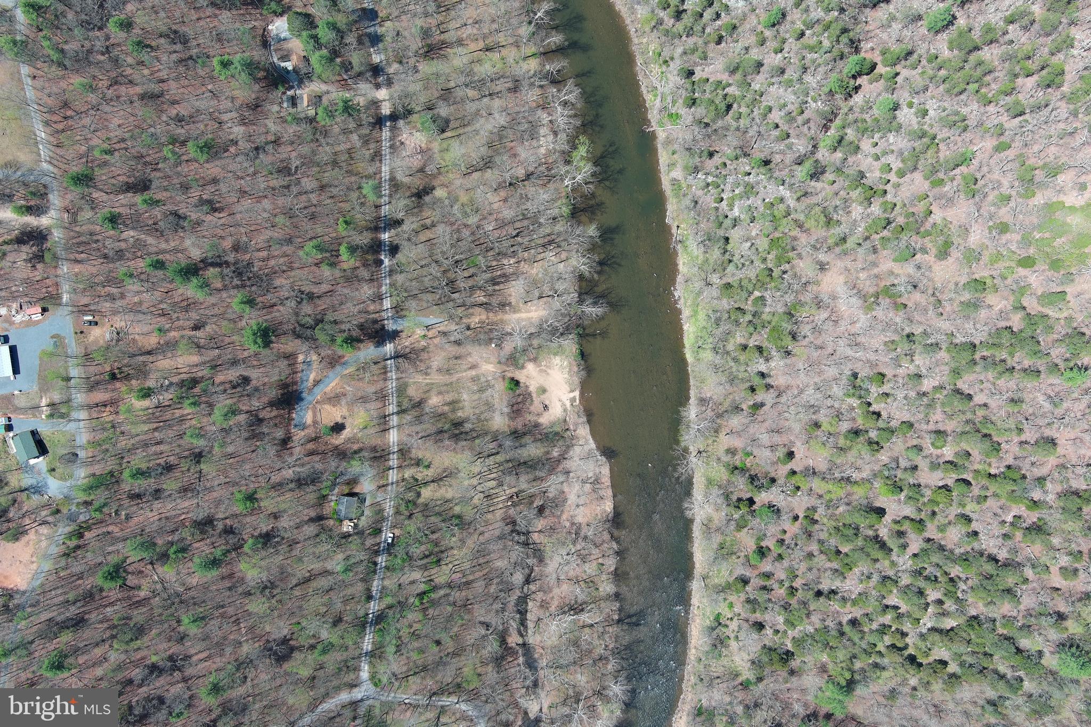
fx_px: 879
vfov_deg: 45.0
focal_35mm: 29
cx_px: 546
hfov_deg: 63.7
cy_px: 364
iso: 100
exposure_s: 1/646
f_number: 2.8
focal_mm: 10.57
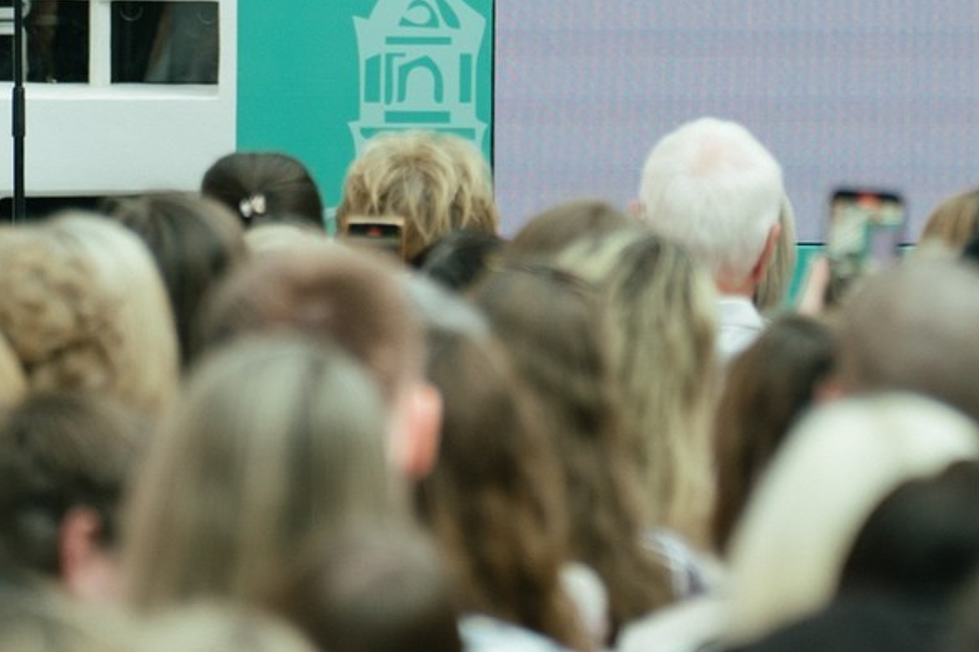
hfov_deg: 3.5
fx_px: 16039
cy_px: -701
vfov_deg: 2.3
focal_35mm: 590
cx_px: 1158
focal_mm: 135
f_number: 2.8
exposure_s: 1/250
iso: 160
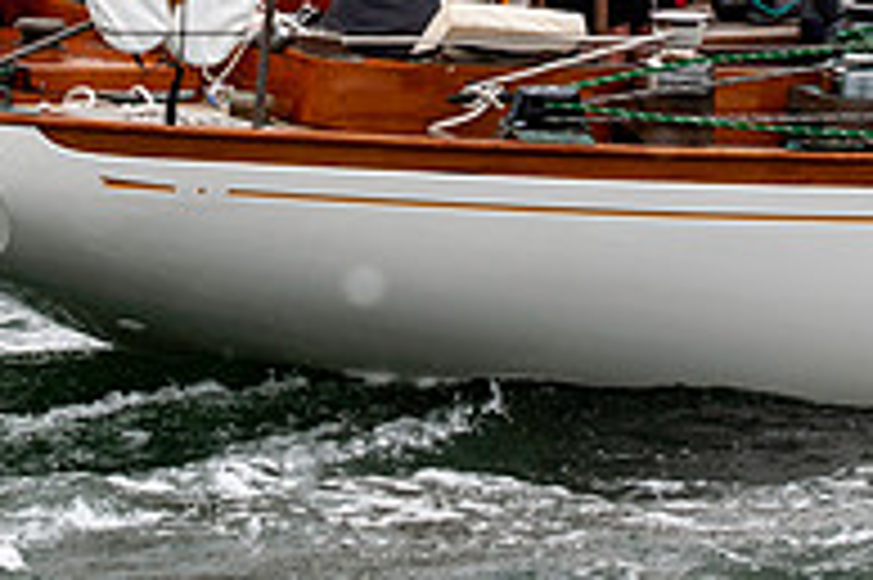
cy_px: -243
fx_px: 7608
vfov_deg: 4.3
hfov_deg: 6.6
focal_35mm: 314
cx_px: 320
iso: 250
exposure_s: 1/640
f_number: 5
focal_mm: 105
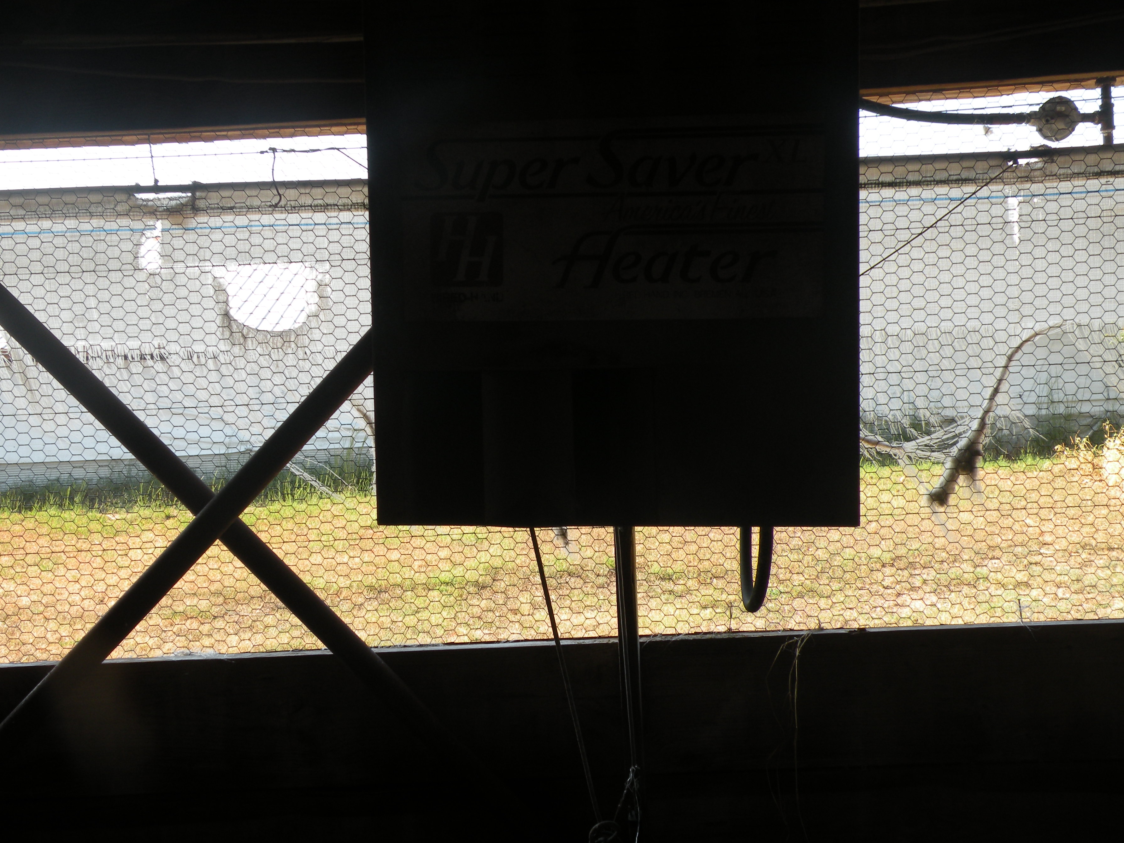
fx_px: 1396
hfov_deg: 43.9
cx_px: 564
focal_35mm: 43
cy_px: 417
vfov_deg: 33.6
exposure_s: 1/125
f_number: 4
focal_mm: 7.4
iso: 64
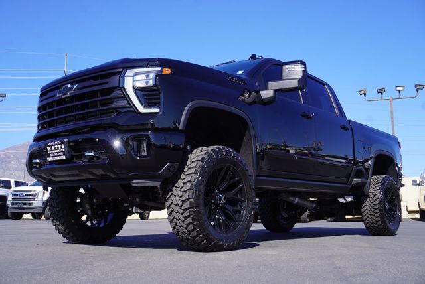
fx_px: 443
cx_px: 212
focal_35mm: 38
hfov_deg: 51.2
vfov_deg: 35.6
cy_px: 142
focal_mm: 25
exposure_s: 1/125
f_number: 9
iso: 100
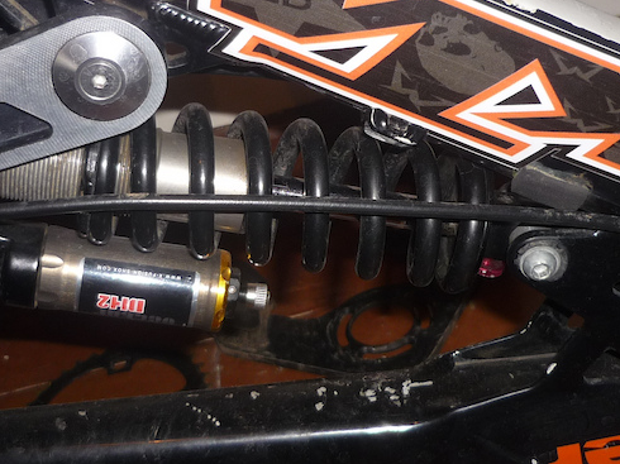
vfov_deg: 21.2
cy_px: 176
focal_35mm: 69
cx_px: 262
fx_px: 1235
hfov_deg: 28.1
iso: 100
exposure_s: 1/30
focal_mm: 5.5
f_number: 2.8
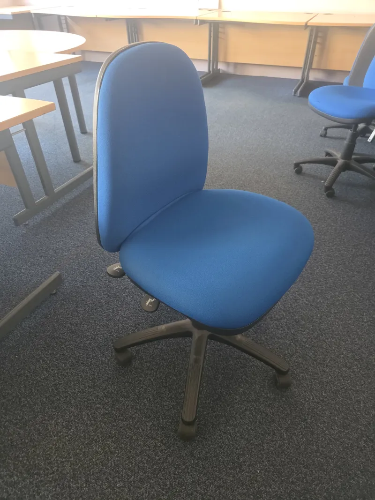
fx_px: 332
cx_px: 188
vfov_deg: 73.9
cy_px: 250
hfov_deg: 58.9
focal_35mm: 23
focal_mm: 6.3
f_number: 1.7
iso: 500
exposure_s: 1/50
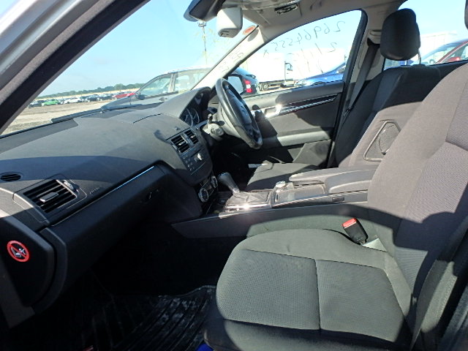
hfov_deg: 79.0
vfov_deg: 63.4
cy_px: 176
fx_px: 284
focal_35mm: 21
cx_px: 234
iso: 125
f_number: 3.5
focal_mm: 3.7
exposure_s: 1/320
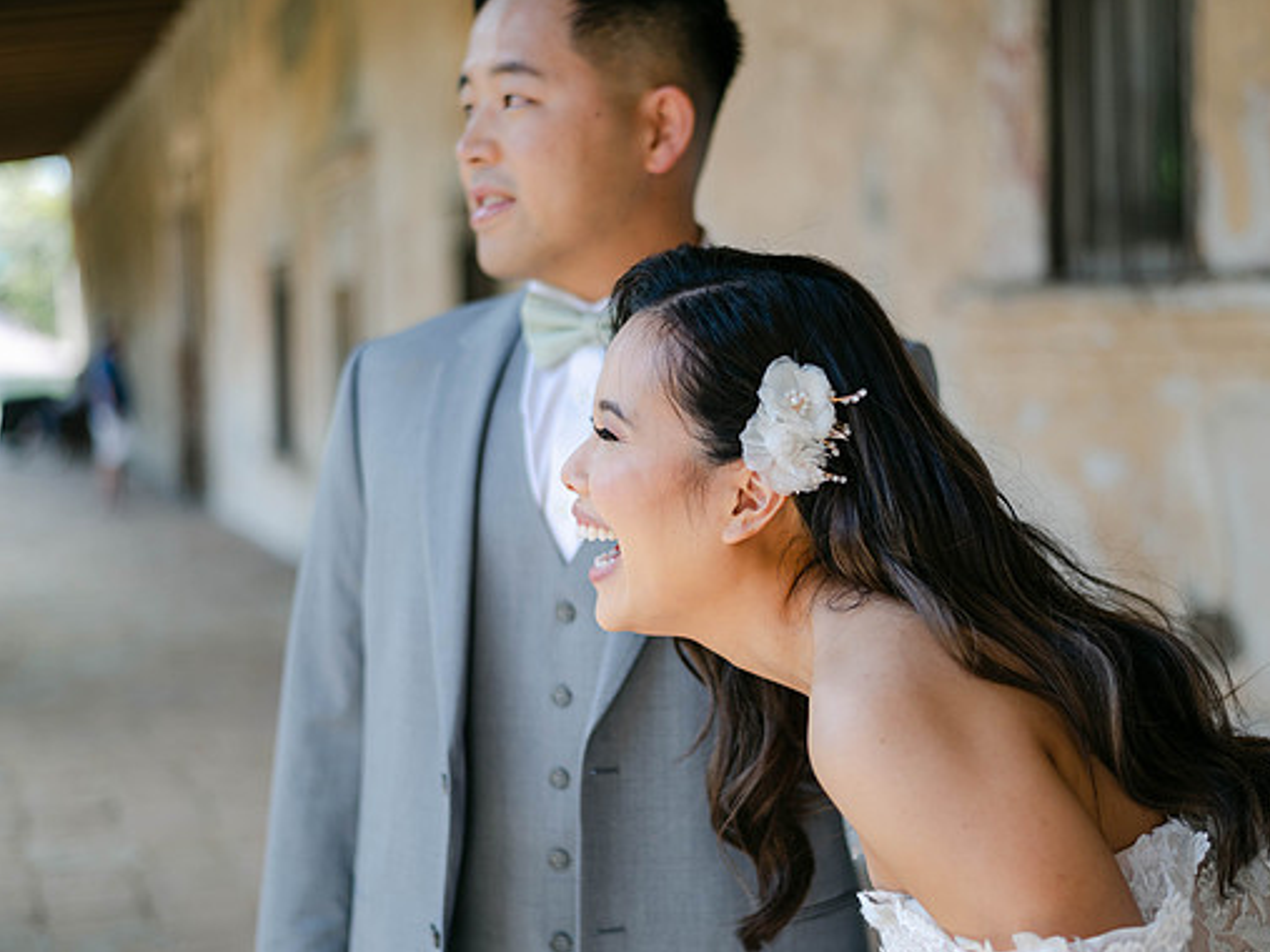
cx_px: 701
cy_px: 476
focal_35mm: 55
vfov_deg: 26.5
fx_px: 2017
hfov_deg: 34.9
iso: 100
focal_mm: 50
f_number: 2
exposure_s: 1/1000
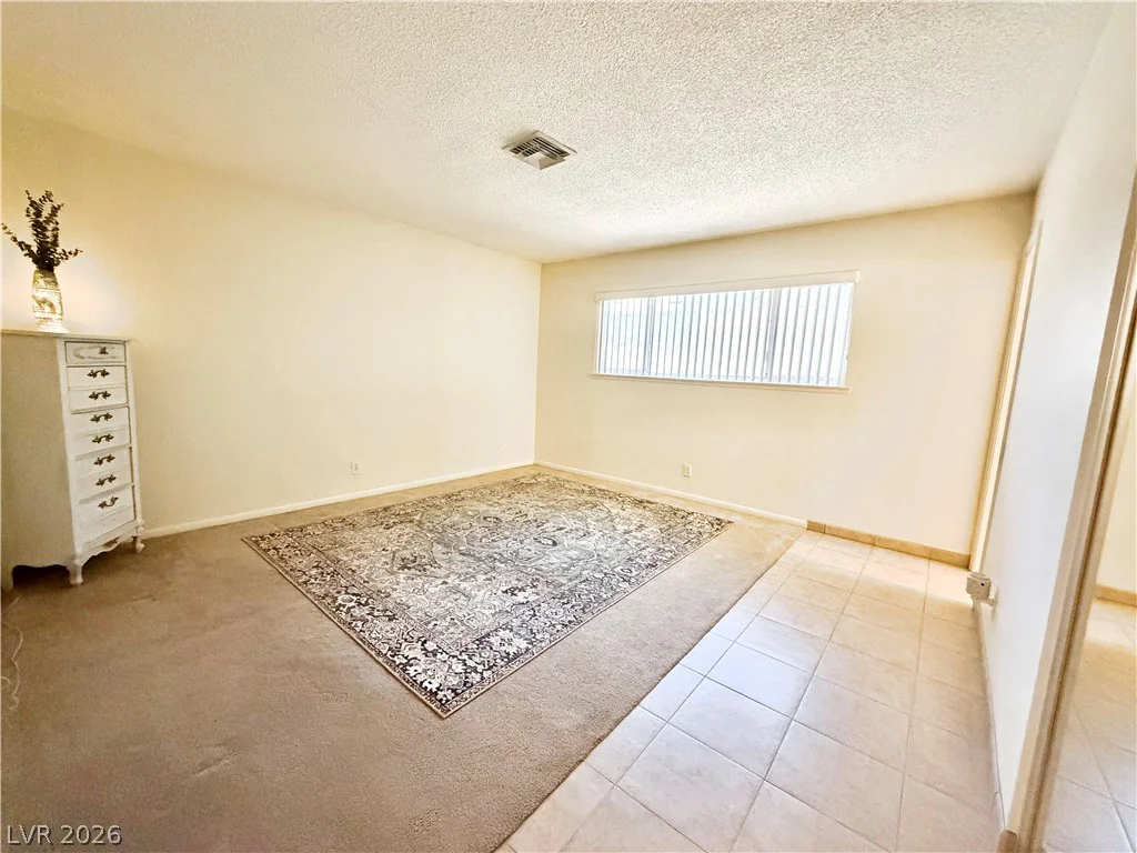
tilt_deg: -7.5
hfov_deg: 102.1
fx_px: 460
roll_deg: -2.8
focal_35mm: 14
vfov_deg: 85.7
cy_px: 426
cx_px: 568
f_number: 2.2
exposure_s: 1/60
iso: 1000
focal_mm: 2.22
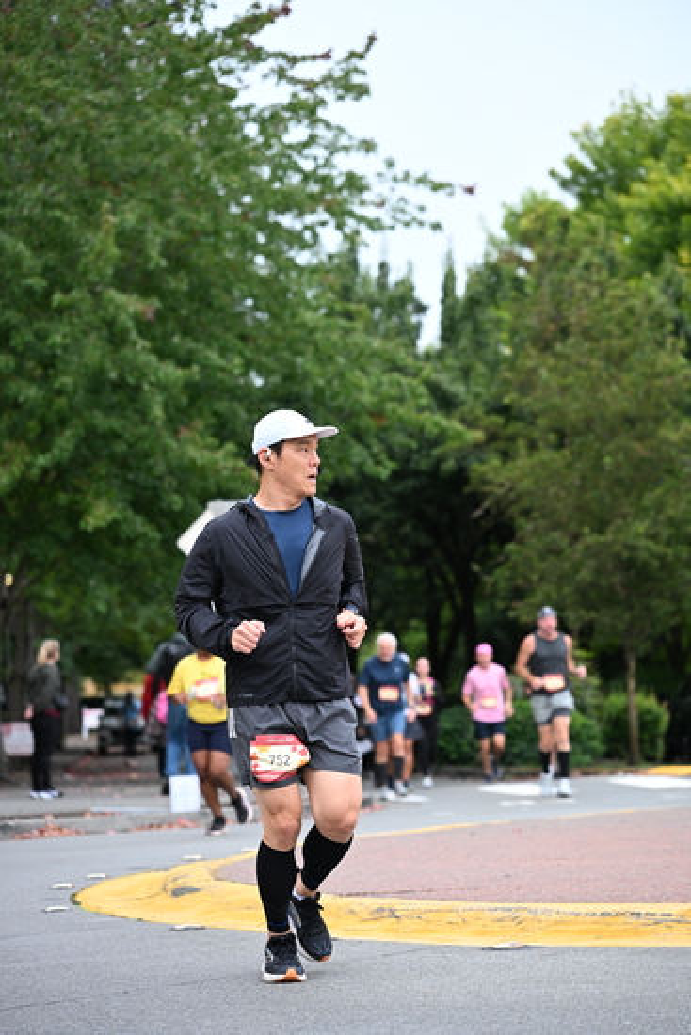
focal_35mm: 120
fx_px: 3453
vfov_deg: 17.1
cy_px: 518
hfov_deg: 11.4
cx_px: 346
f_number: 4
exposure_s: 1/640
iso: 1600
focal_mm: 120
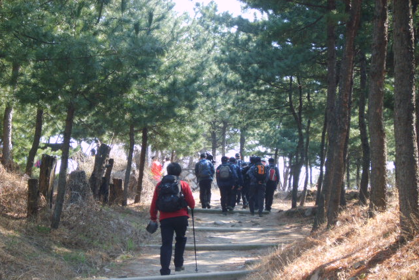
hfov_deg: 18.6
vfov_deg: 12.5
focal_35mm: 110
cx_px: 209
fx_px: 1281
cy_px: 158
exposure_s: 1/60
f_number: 5.1
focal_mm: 22.2
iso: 88
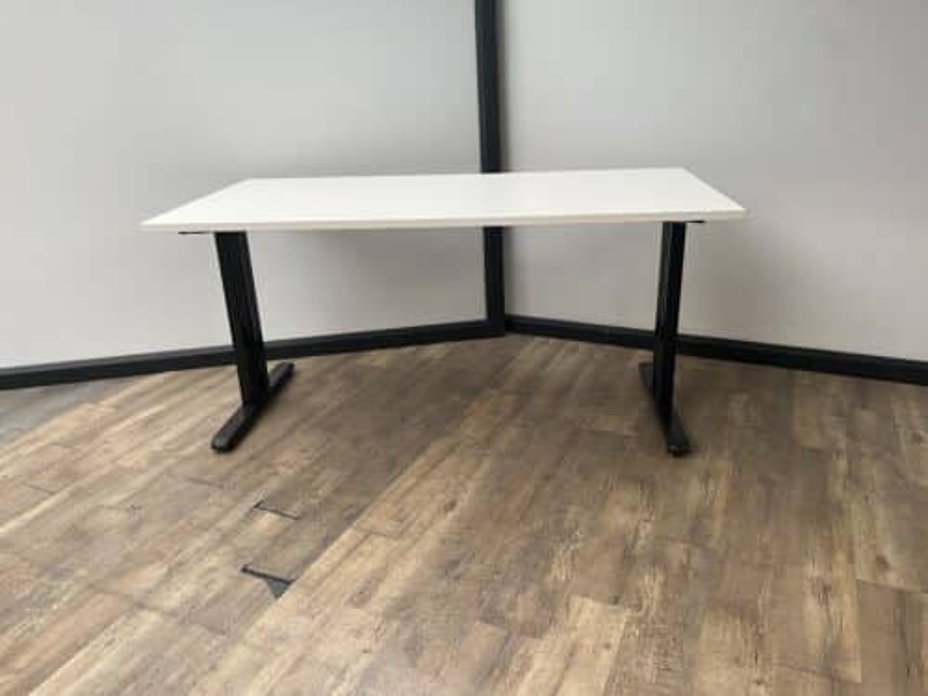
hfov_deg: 67.3
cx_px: 464
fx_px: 697
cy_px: 348
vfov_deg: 53.1
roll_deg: +2.9
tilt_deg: -22.8
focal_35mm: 26
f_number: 1.6
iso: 125
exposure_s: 1/86
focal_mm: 5.1
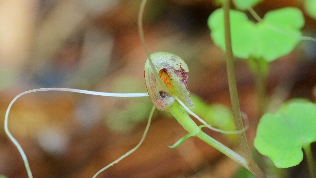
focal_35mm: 126
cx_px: 158
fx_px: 1056
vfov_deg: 9.6
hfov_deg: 17.0
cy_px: 91
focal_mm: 80
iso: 3200
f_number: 4
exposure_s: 1/75
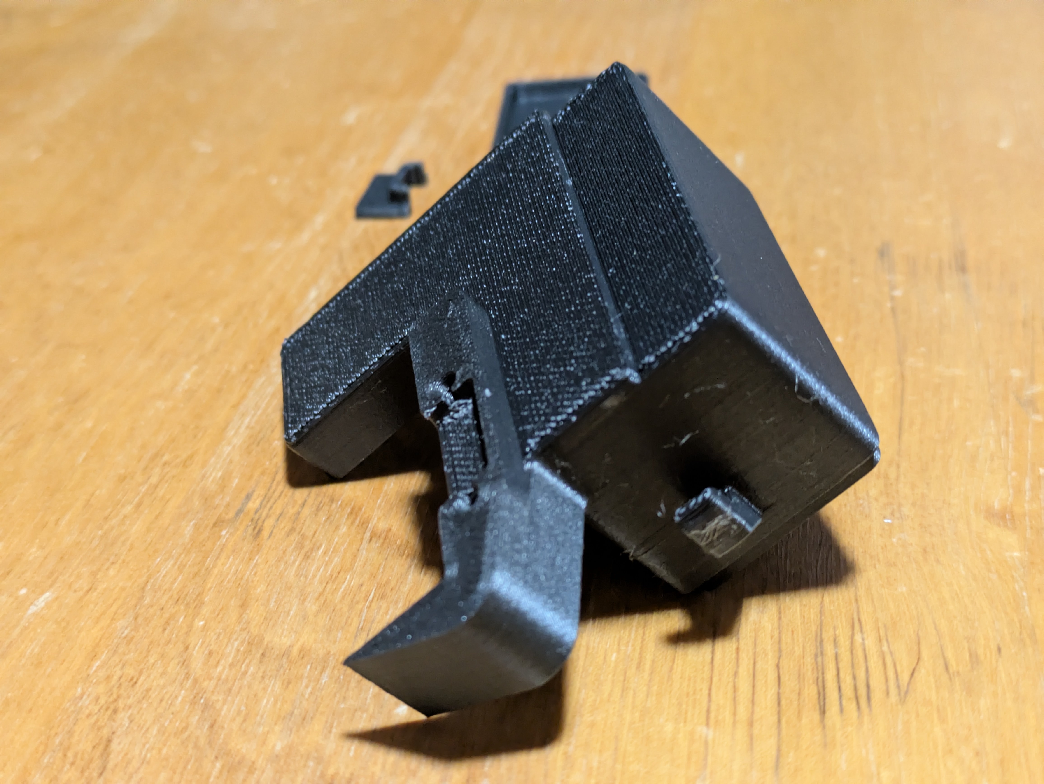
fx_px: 1539
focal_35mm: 51
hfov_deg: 37.5
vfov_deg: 28.6
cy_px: 392
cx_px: 522
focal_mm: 5.43
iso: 793
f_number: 1.89
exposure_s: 1/40
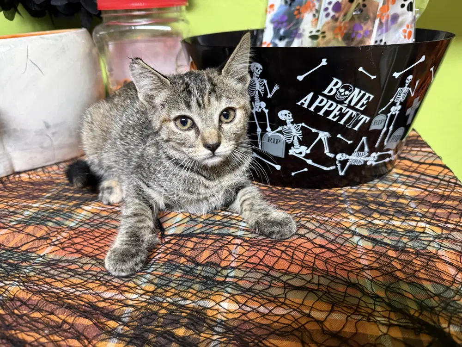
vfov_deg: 56.8
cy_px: 174
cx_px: 231
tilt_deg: -24.6
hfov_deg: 71.6
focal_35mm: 24
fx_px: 320
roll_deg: +2.2
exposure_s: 1/60
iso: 640
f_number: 1.78
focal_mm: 6.76
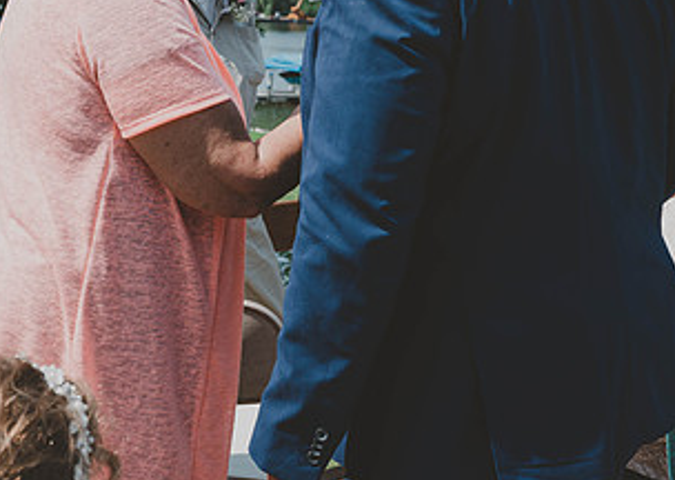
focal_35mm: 72
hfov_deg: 27.4
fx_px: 1378
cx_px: 252
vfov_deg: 19.4
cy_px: 54
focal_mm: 36
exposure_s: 1/320
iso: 100
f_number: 6.3
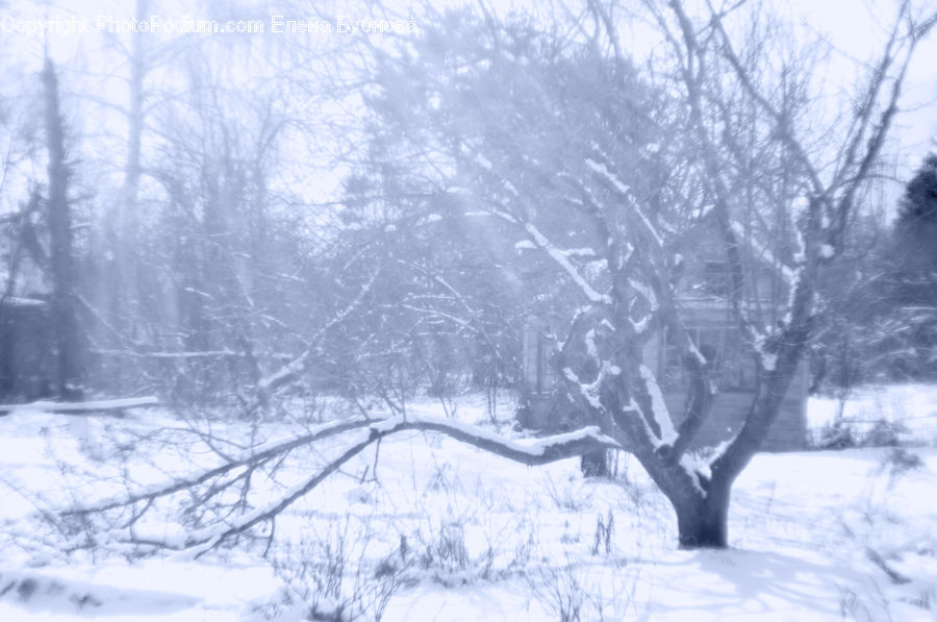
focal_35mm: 52
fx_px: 1364
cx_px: 468
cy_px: 311
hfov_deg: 37.9
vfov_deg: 25.7
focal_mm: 35
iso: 250
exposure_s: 1/1250
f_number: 3.5
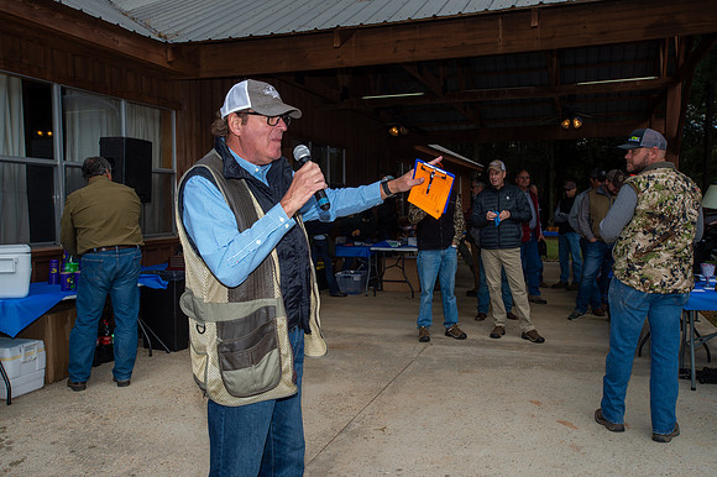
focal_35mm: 32
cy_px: 238
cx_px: 358
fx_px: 637
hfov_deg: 58.7
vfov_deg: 41.1
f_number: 10
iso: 200
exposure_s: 1/250
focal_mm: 32
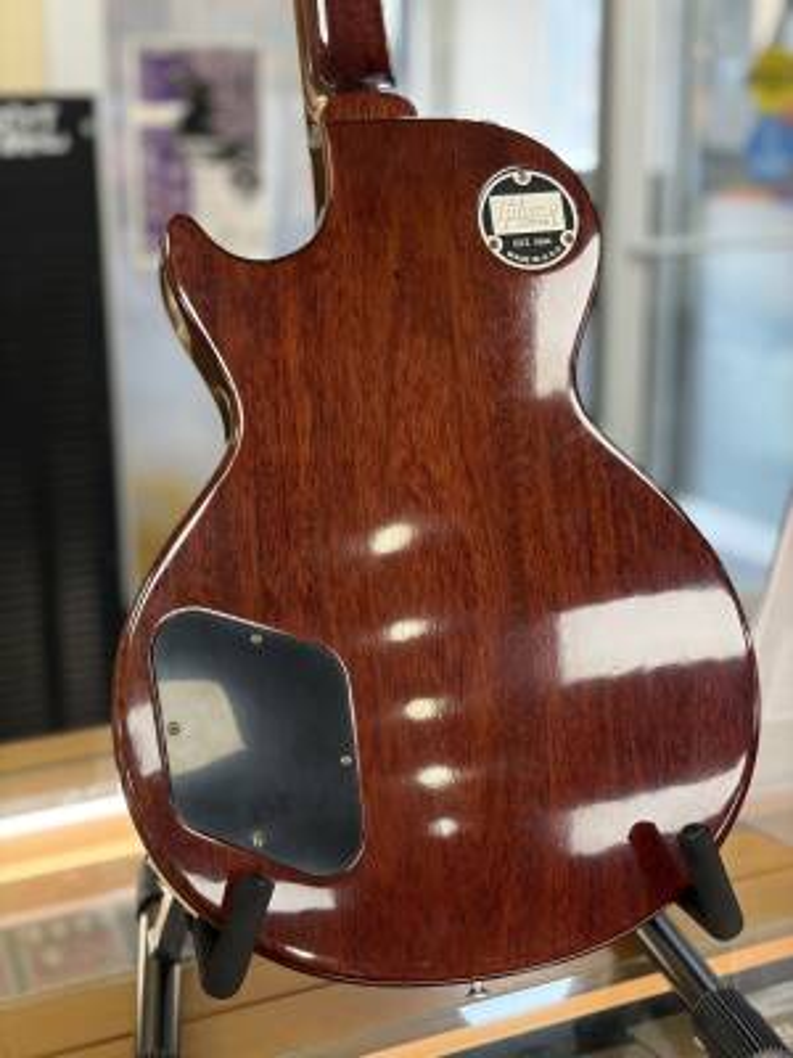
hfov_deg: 28.0
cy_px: 529
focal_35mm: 52
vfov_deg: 36.8
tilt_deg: -14.6
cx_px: 396
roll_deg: +0.5
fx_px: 1588
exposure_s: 1/60
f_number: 1.6
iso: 80
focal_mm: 5.96
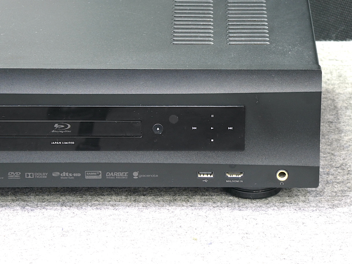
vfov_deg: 8.6
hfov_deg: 11.5
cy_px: 132
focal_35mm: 172
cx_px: 176
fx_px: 1749
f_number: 5.6
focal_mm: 30.9
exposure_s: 2
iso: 100
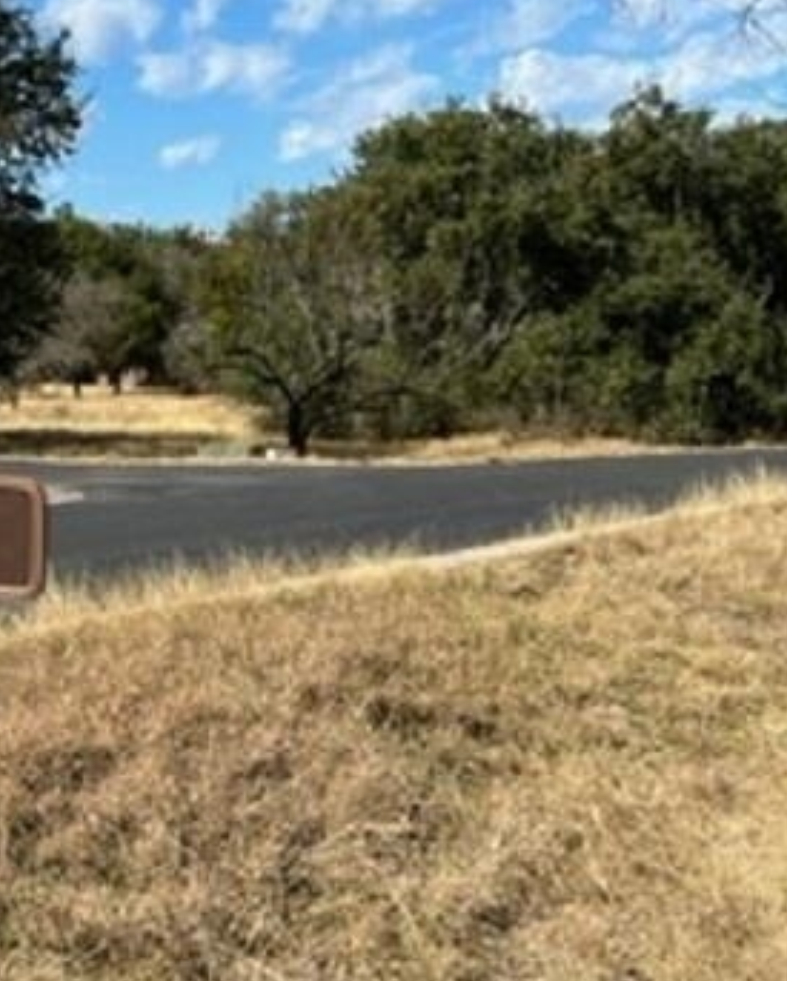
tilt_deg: -5.9
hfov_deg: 21.5
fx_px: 2006
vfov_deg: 27.5
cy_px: 553
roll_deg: +1.2
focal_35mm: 69
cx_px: 9
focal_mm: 5.7
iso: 50
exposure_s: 1/3831
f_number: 1.5
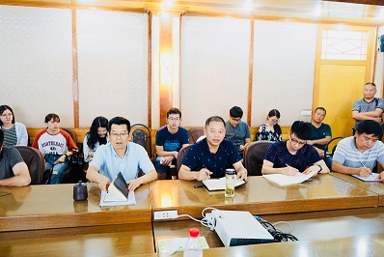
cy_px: 128
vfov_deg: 46.5
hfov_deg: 65.4
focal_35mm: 28
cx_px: 192
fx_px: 299
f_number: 3.2
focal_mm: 28
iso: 2500
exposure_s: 1/80
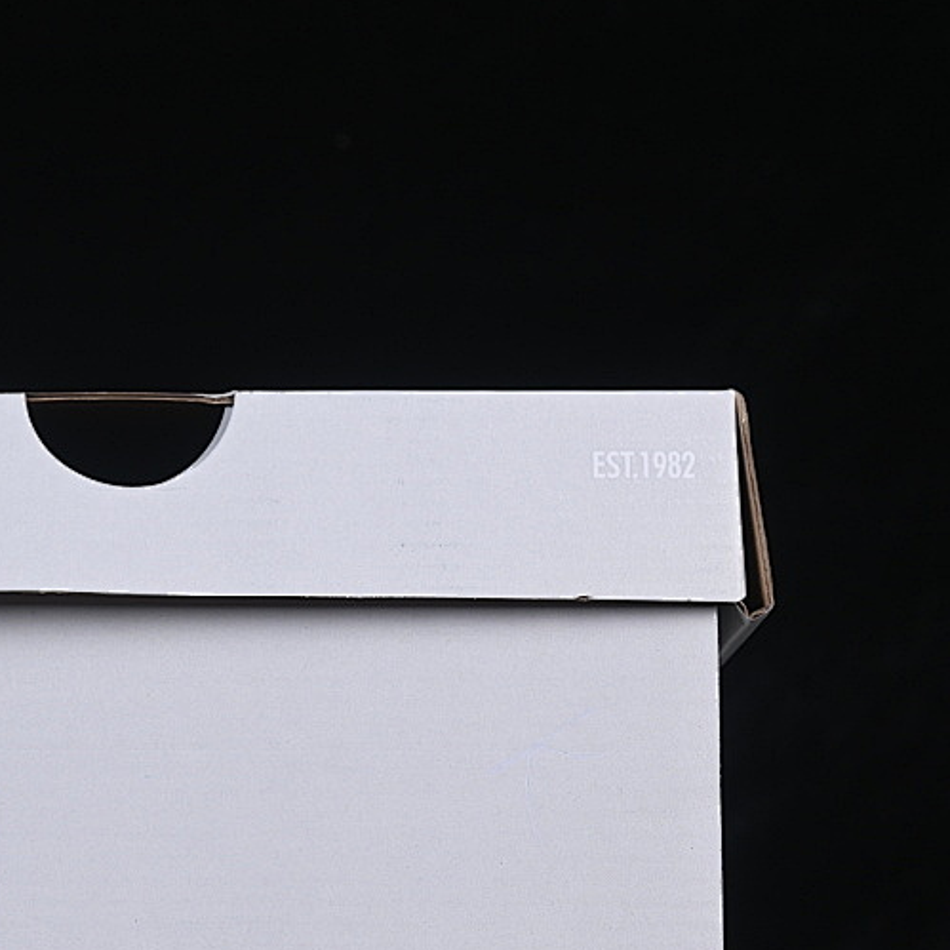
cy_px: 596
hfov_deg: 12.6
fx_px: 4285
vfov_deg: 12.6
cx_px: 91
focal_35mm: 138
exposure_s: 1/80
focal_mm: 50
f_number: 8
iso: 160
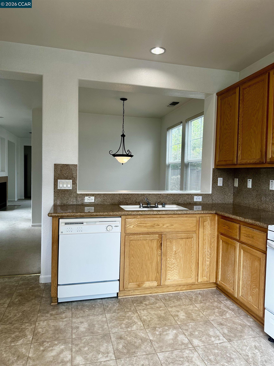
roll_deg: -2.6
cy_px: 183
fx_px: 253
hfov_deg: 56.8
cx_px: 137
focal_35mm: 24
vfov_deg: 71.6
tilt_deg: -0.4
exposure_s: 1/120
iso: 80
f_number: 1.78
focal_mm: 6.86
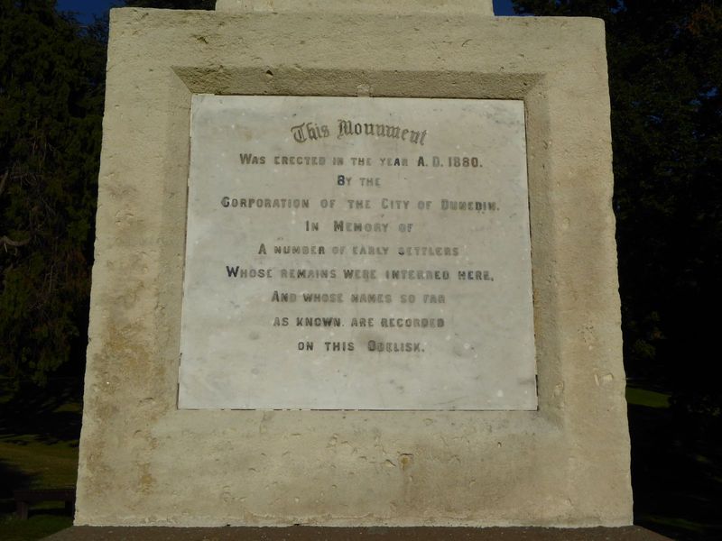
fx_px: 1022
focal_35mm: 49
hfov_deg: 38.9
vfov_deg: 29.7
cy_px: 270
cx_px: 361
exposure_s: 1/1600
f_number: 5
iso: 80
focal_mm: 8.4
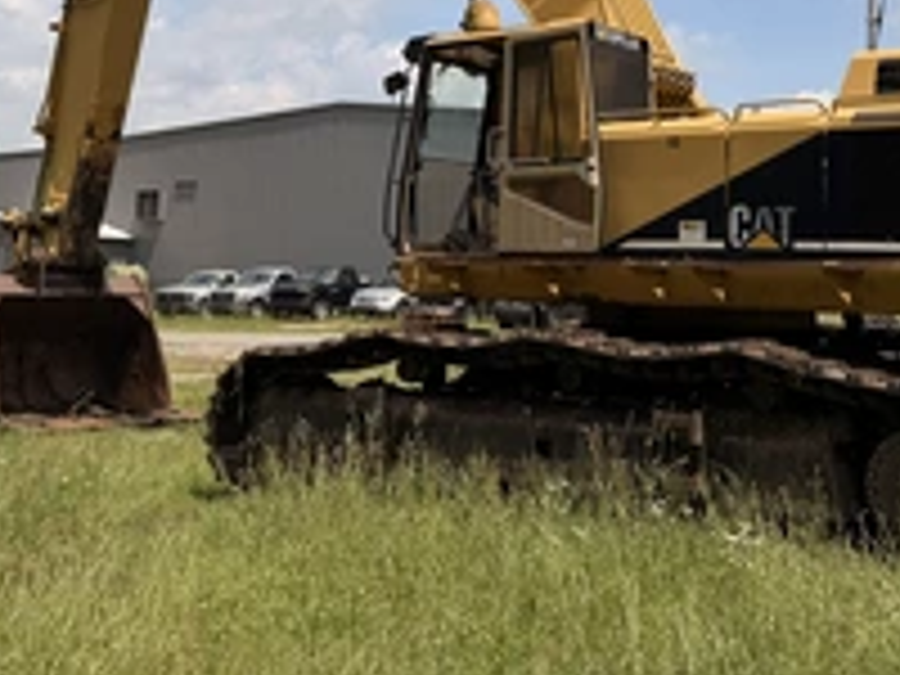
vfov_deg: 29.3
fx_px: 1248
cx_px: 616
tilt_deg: +10.4
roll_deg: +0.6
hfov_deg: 39.1
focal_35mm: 48
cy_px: 94
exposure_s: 1/7353
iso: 80
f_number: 1.78
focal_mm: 6.76
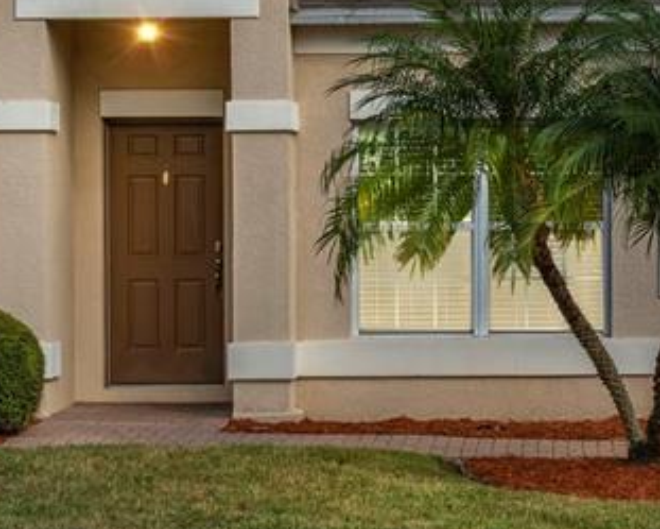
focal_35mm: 136
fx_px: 2657
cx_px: 511
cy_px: 233
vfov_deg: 11.4
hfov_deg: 14.1
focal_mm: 44
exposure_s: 1/90
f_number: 9.5
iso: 100
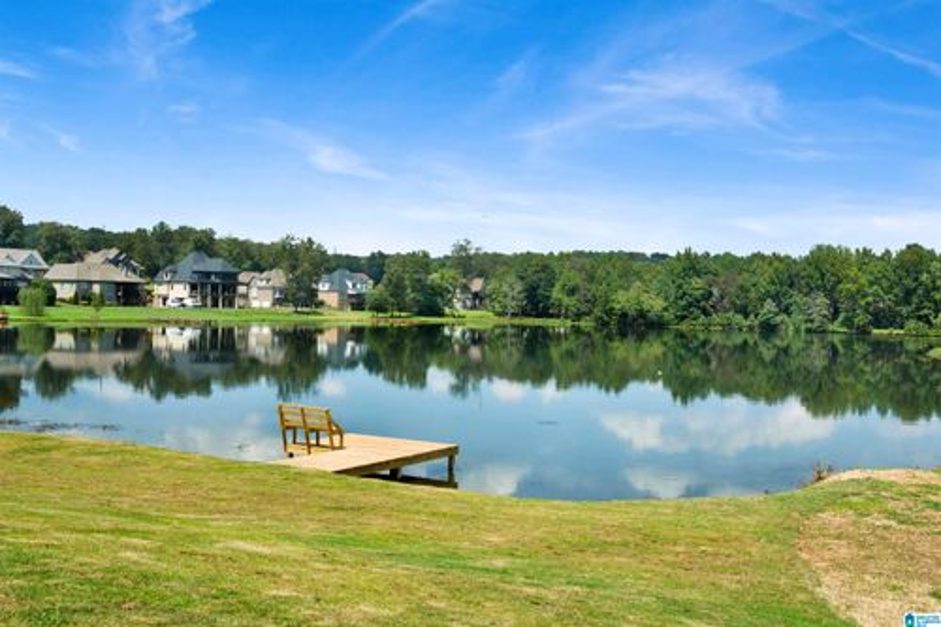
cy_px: 314
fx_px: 875
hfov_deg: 56.5
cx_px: 470
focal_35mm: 34
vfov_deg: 39.4
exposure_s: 1/160
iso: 125
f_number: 11
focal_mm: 33.5
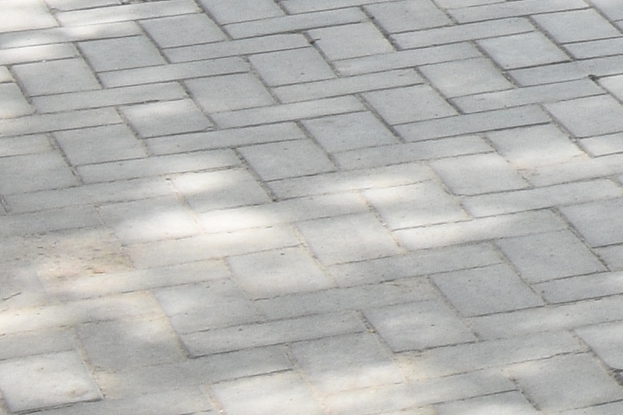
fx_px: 4136
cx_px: 2056
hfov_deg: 7.3
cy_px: -959
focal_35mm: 239
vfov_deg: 5.3
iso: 400
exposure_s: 1/160
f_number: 10
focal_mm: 20
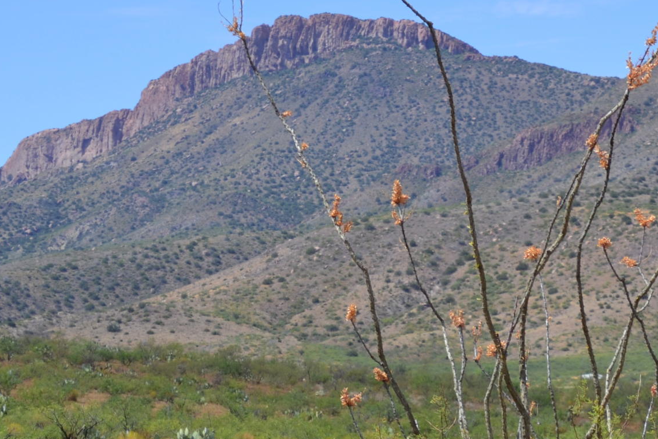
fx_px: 2741
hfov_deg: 13.6
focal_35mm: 150
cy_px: 307
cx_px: 507
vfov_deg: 9.1
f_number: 8
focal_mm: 38
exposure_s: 1/250
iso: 100
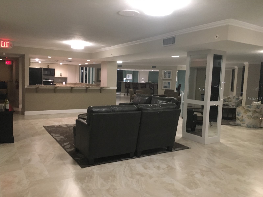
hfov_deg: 61.7
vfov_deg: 48.2
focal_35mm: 29
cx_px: 132
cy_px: 98
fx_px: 220
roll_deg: -1.2
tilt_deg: -5.4
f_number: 2.2
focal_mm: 4.15
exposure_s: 1/15
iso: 400
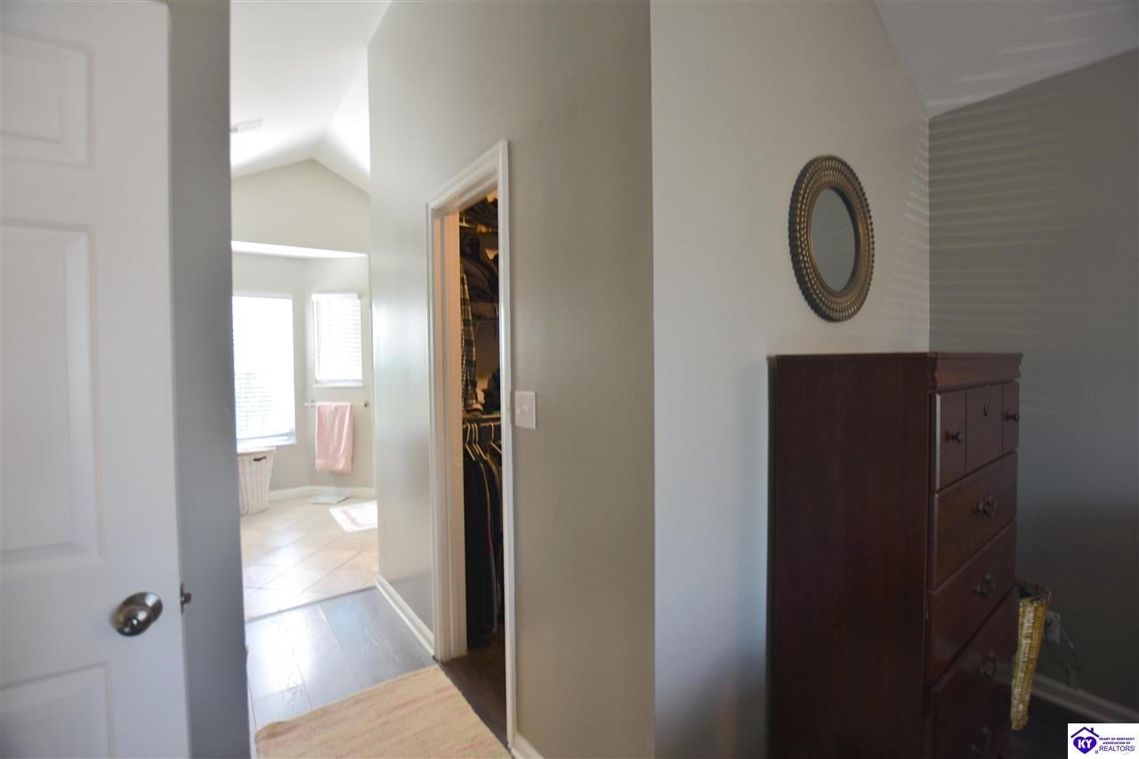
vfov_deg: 77.3
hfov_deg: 100.4
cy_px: 380
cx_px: 570
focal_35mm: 15
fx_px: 474
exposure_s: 1/15
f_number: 3.5
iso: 100
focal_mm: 10
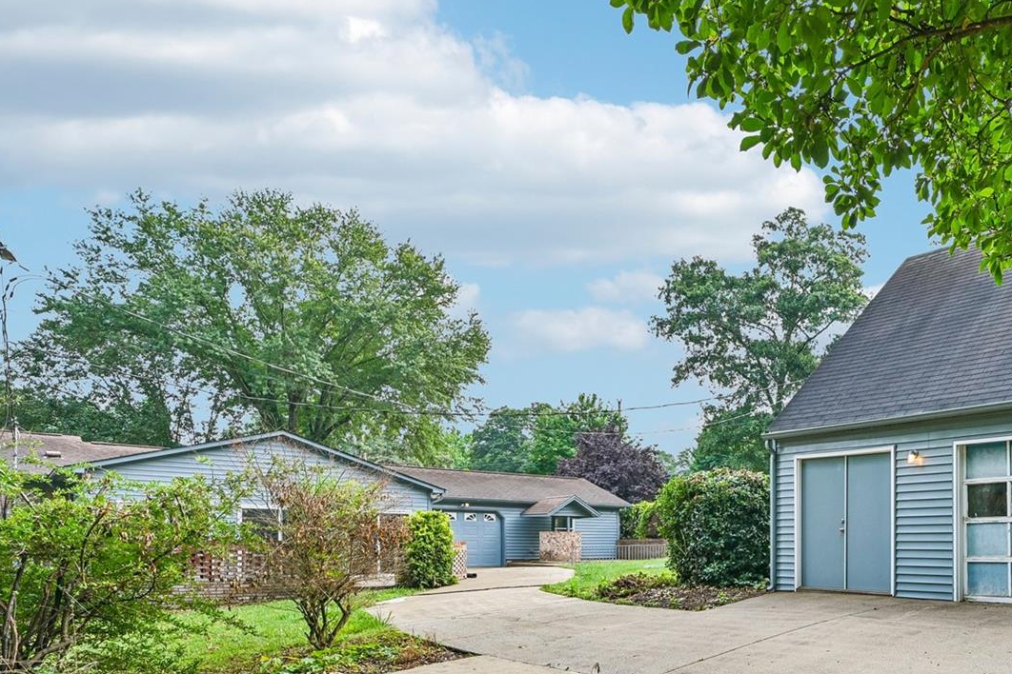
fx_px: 759
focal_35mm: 27
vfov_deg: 45.2
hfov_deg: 59.4
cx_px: 872
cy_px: 554
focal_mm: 14
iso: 100
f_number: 8
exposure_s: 1/80
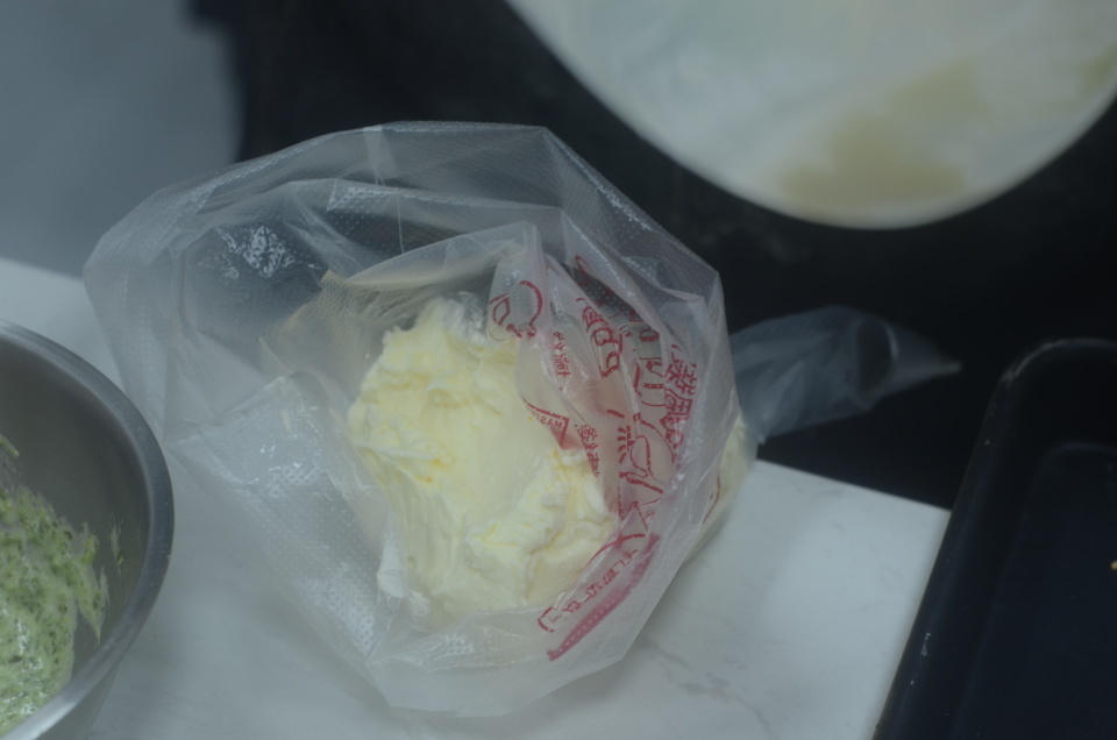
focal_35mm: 75
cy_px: 370
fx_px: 2322
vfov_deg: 18.1
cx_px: 558
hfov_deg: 27.0
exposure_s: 1/30
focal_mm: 50
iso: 180
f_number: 4
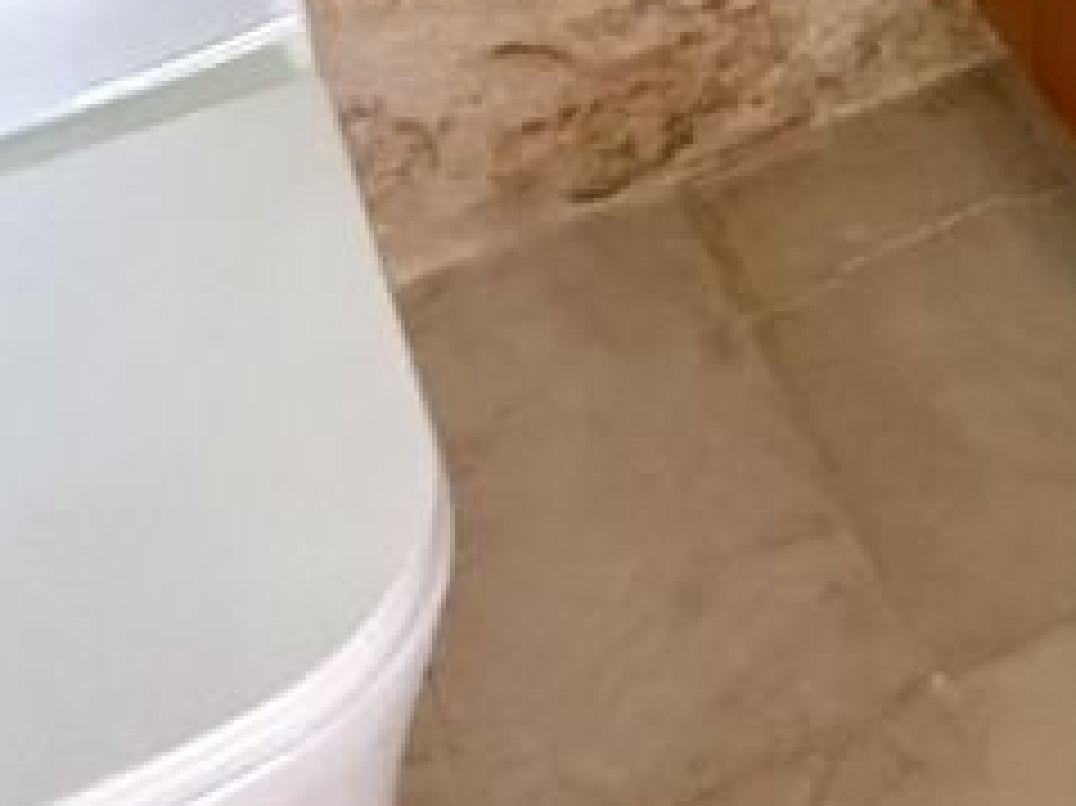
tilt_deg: -7.2
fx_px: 2330
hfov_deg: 24.8
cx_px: 1062
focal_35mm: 75
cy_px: -1148
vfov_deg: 13.8
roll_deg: -1.3
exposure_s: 1/60
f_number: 2.2
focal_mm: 2.22
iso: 1000
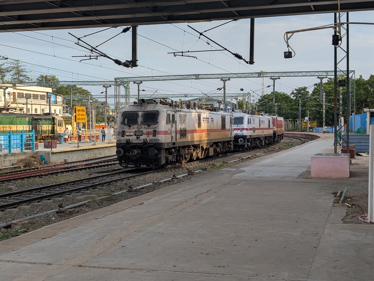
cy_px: 140
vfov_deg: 29.7
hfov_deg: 38.9
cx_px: 187
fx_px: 530
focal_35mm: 49
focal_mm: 6.9
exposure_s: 1/336
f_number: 1.68
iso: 19
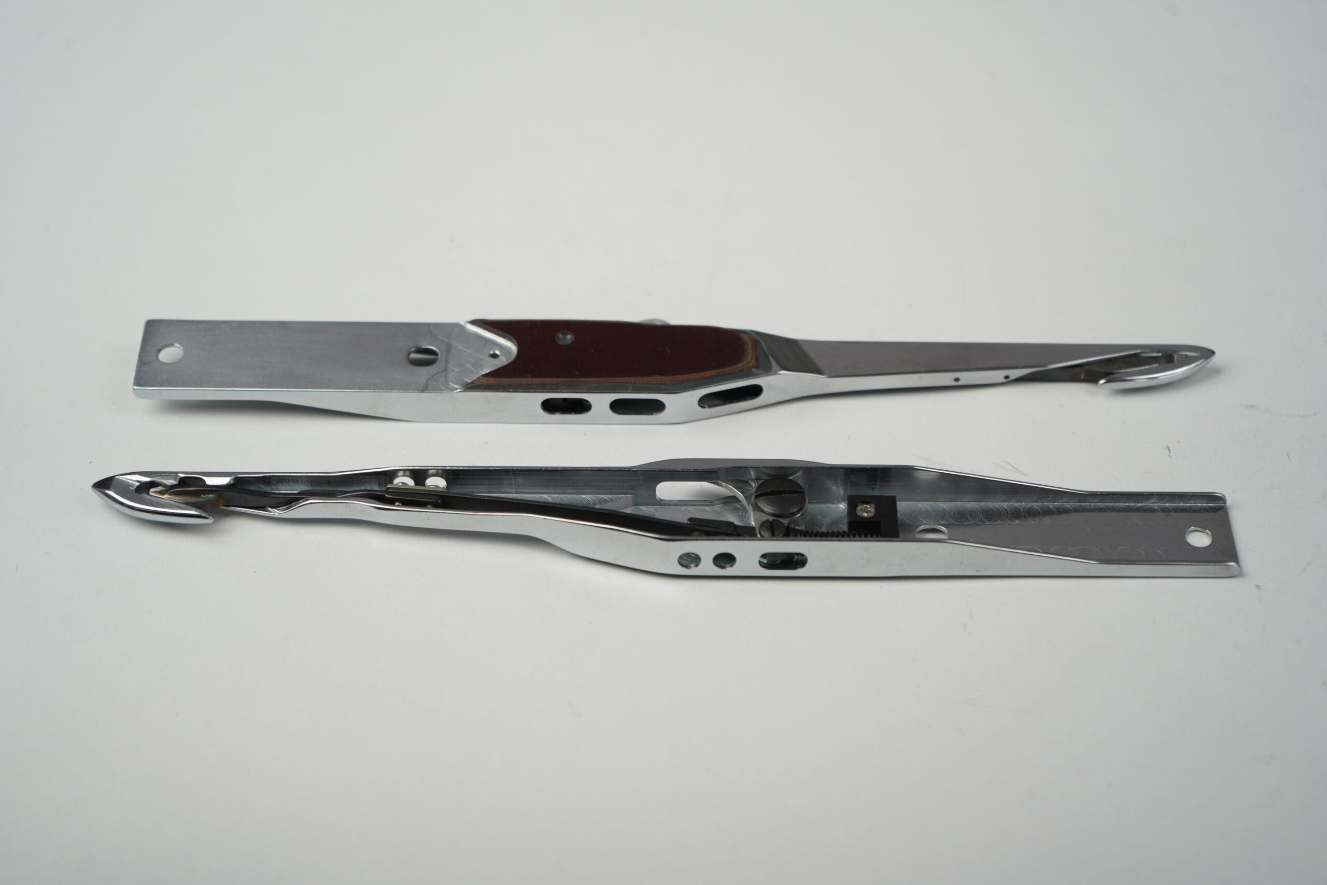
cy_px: 442
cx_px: 664
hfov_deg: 32.4
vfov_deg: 21.9
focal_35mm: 62
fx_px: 2285
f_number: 5.6
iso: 320
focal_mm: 62
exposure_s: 1/100
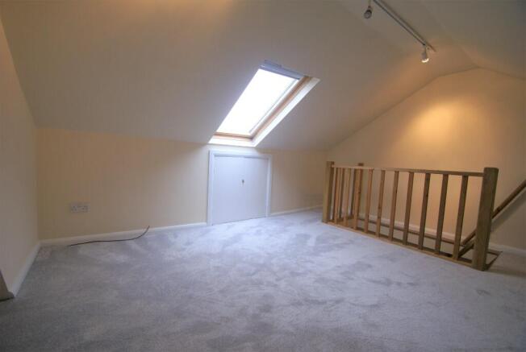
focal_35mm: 15
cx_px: 263
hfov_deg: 100.3
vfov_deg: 77.5
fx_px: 220
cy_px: 176
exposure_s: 1/30
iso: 100
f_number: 3.5
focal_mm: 10
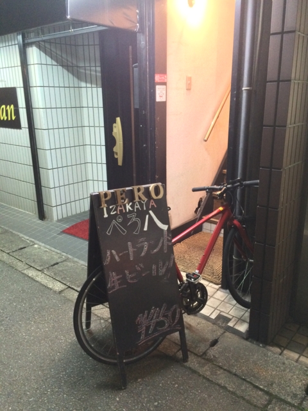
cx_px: 154
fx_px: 344
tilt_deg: -15.9
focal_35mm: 29
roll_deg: +1.9
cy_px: 206
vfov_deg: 61.7
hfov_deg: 48.2
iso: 400
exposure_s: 1/15
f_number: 2.2
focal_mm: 4.15
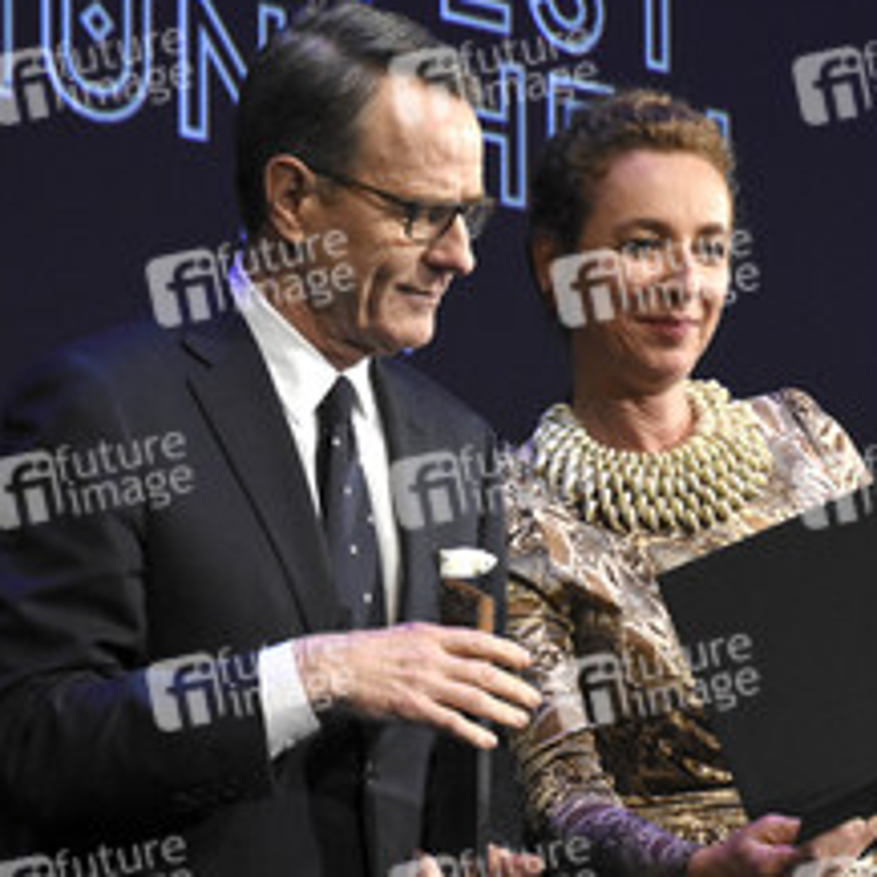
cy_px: 582
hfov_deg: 9.5
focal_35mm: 185
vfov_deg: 9.4
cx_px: 548
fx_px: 5303
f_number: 6.3
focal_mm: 70
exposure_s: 1/160
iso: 3200
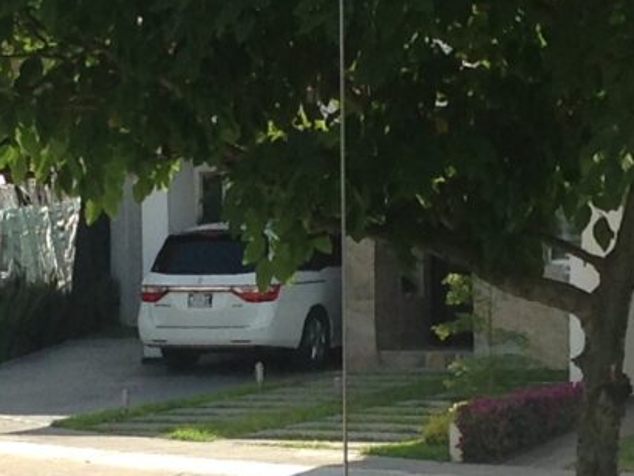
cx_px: 317
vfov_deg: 7.2
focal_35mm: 206
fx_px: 3775
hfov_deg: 9.6
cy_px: 308
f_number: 2.4
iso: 50
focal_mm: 4.12
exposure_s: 1/695
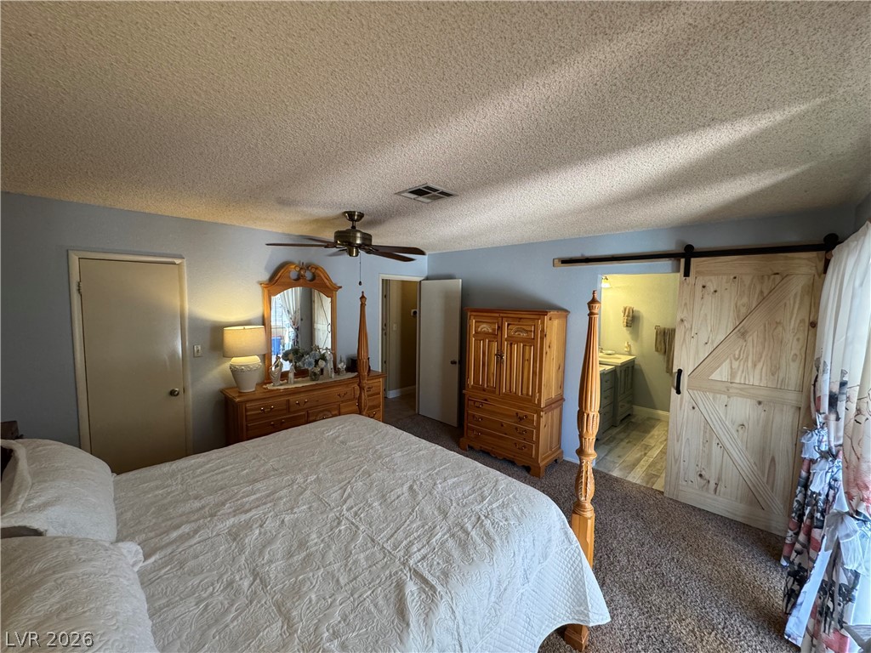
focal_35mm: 14
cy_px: 326
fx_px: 352
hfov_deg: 102.1
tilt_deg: -4.5
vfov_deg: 85.7
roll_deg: -1.3
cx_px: 436
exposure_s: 1/120
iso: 320
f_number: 2.2
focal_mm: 2.22
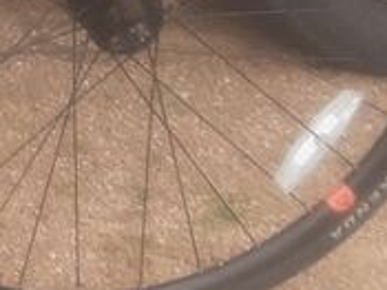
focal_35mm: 160
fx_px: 1788
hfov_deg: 11.2
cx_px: -398
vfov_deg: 8.8
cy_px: -259
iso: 40
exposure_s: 1/236
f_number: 1.9
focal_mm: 2.9
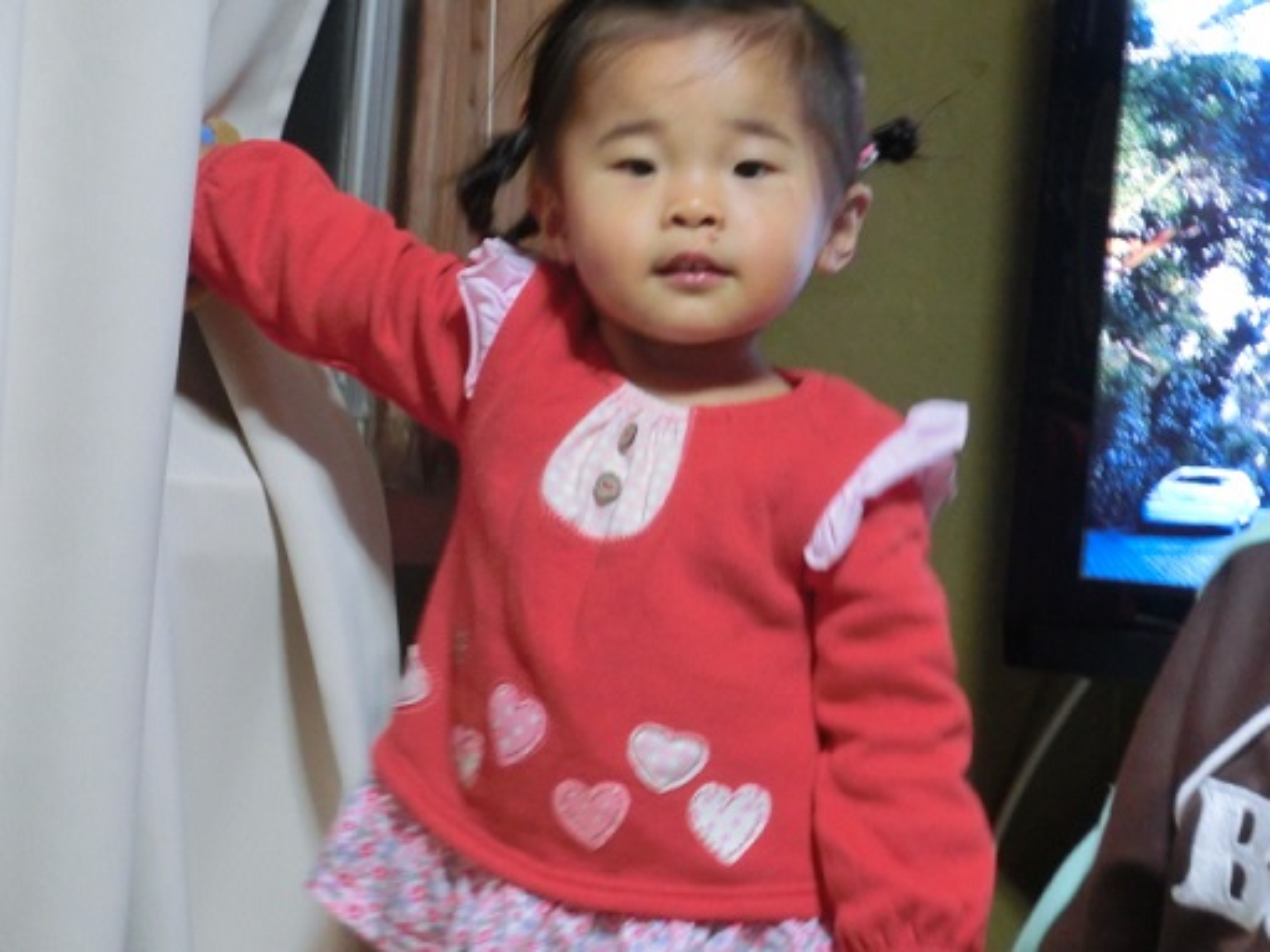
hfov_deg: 21.3
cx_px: 635
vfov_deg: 16.1
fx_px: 3375
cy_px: 476
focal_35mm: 92
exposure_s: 1/20
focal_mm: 16.3
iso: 800
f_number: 4.2
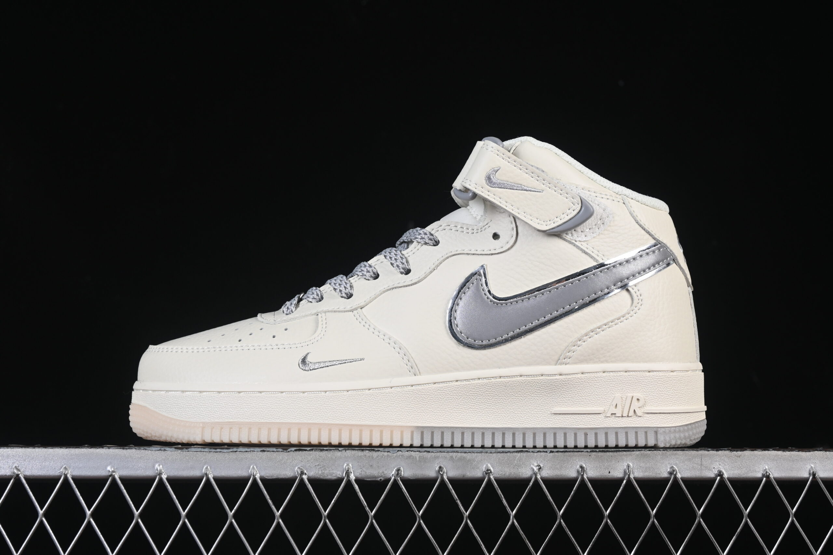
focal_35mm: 75
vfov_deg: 18.2
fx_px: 1735
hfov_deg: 27.0
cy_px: 278
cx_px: 416
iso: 160
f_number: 8
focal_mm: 50
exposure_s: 1/80
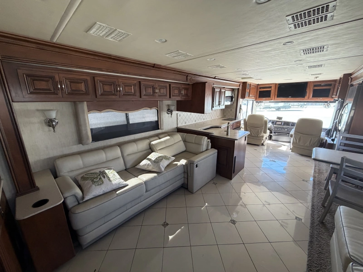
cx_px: 182
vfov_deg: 85.7
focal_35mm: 14
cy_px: 136
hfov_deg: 102.1
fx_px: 147
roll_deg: -0.1
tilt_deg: -10.7
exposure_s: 1/99
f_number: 2.2
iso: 320
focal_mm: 2.22
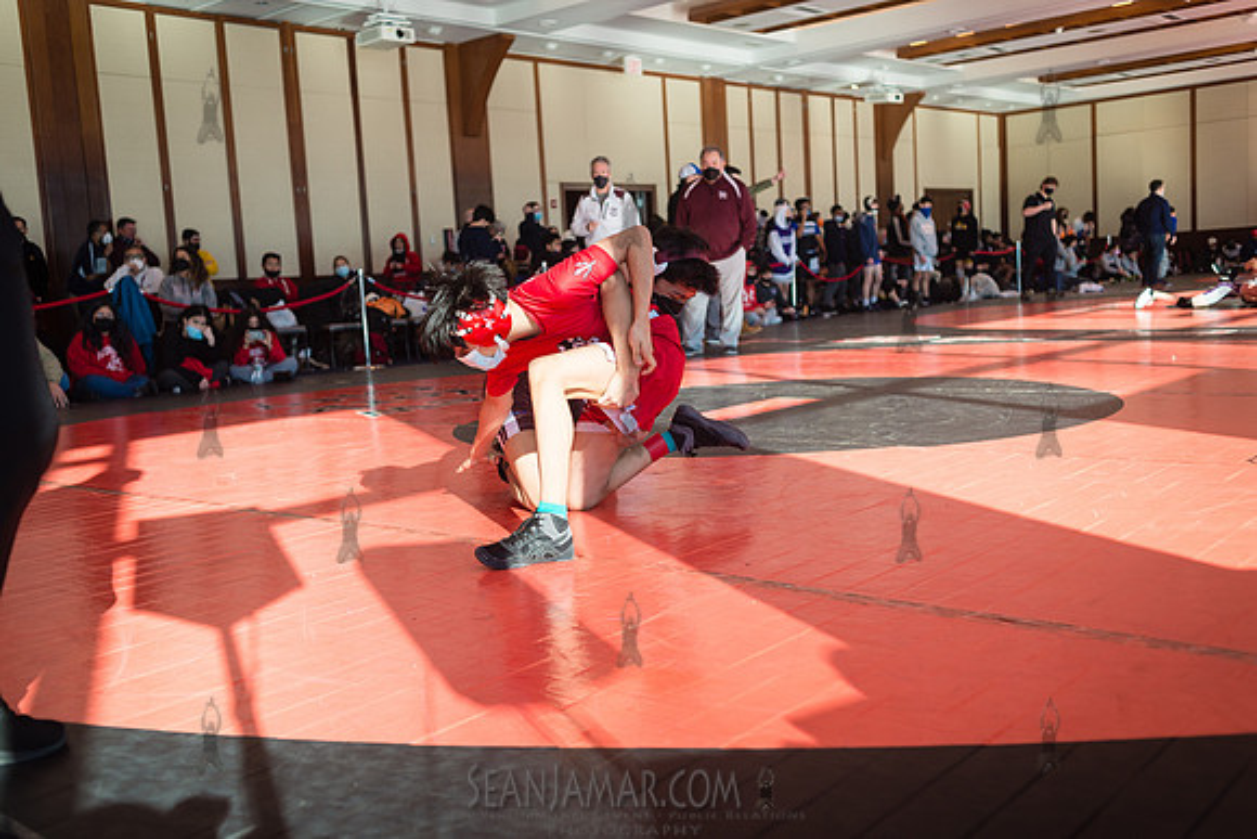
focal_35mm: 35
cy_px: 420
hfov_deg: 54.4
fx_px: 1222
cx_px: 628
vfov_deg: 37.9
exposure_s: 1/400
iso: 400
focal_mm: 35
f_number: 3.5
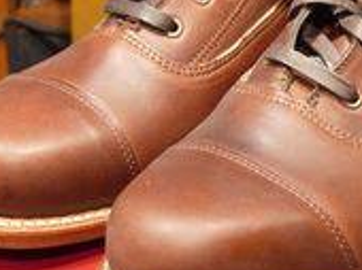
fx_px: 1170
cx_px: 285
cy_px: 50
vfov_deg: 13.1
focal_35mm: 112
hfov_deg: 17.5
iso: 68
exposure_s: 1/4
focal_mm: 7.8
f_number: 2.8
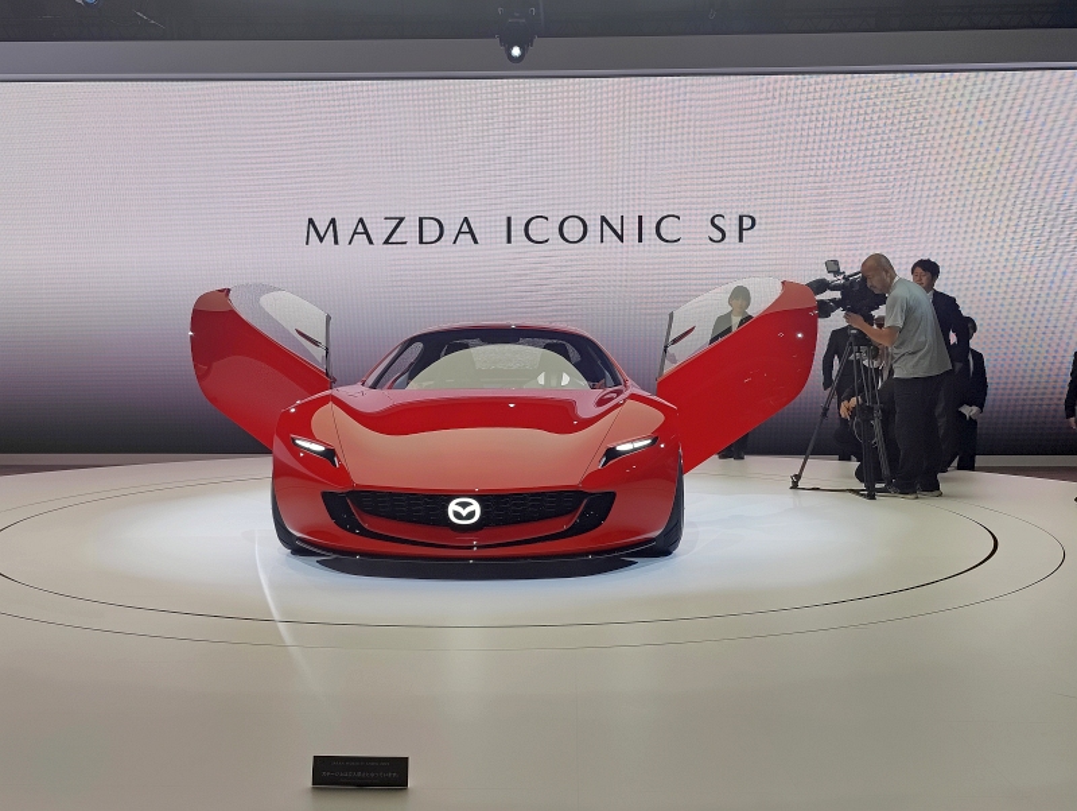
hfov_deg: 56.8
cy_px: 406
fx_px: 997
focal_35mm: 32
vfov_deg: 44.2
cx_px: 538
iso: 50
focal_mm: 6.06
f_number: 1.8
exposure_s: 1/301
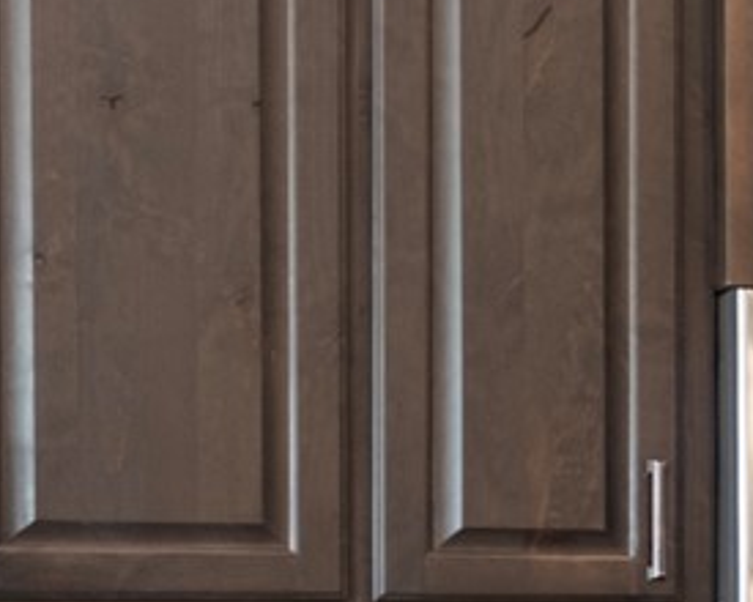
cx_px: 2147
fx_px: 3142
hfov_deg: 10.4
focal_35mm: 141
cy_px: 668
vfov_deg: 10.8
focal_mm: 19
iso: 400
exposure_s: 1/3
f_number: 8
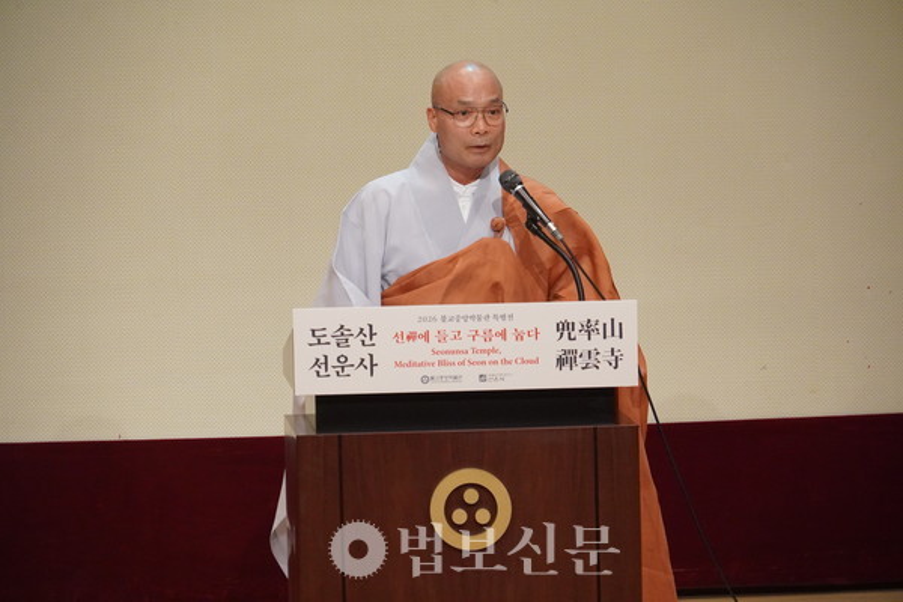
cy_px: 301
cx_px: 452
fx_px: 5606
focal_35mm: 224
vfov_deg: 6.1
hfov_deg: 9.2
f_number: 6.3
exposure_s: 1/250
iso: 4000
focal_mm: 149
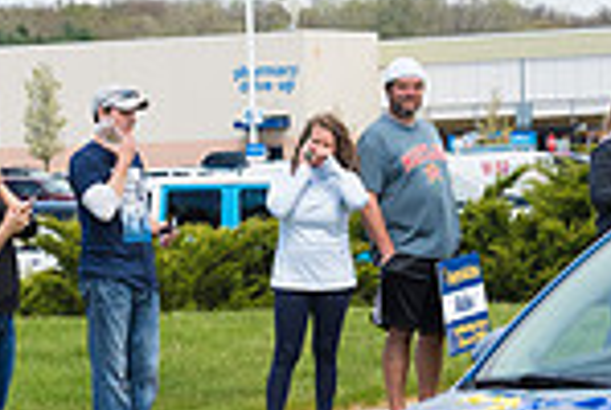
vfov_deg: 6.7
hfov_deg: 10.2
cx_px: 238
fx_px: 3435
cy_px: 588
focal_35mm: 202
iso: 1000
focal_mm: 52
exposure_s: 1/1600
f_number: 7.1
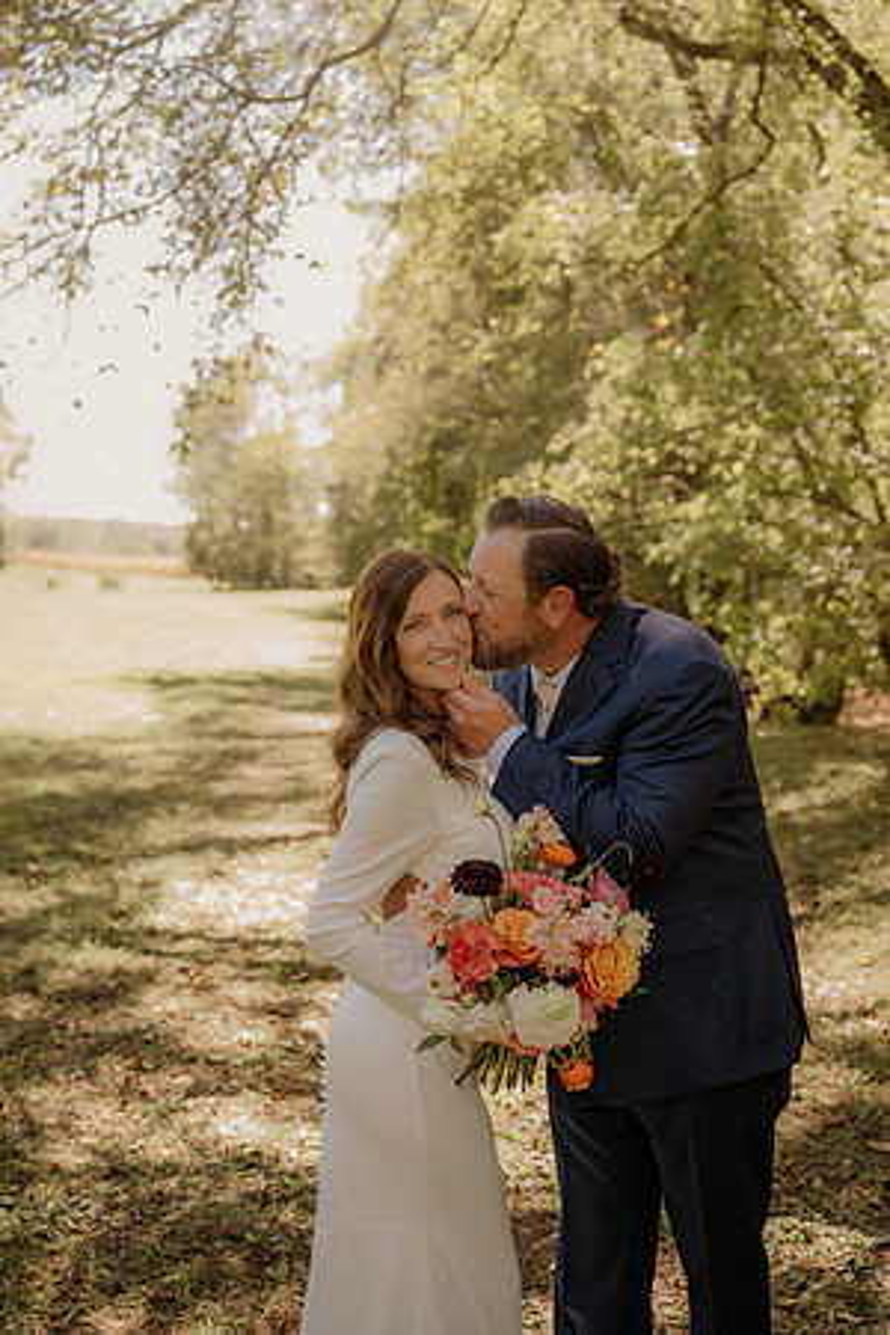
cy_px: 668
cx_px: 445
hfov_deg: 31.9
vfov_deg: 46.4
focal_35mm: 42
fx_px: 1557
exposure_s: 1/320
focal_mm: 42
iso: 400
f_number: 3.5
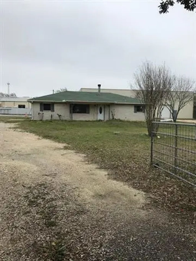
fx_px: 211
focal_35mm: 28
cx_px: 98
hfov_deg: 49.8
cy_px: 130
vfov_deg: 63.4
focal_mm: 3.99
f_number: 1.8
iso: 20
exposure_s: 1/1182
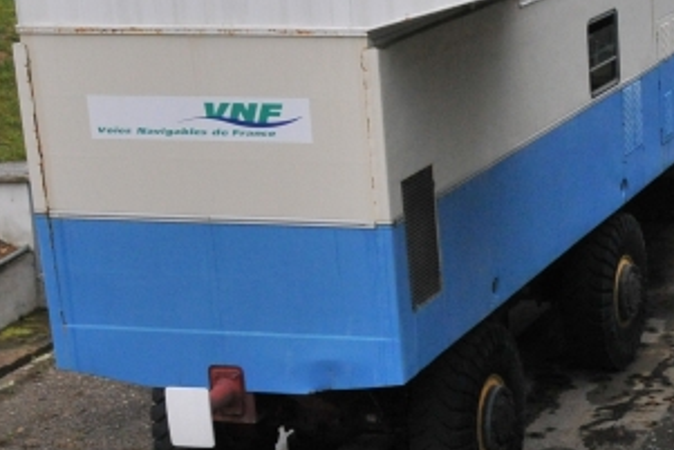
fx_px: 1910
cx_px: 932
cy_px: 309
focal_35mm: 102
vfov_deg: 13.4
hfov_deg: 18.3
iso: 900
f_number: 8
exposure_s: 1/350
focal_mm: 20
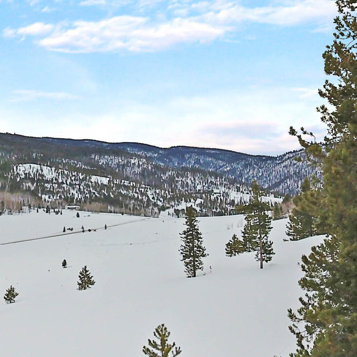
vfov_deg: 27.7
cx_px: 35
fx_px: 723
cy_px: 151
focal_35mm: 62
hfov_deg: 26.8
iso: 100
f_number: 2.8
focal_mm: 3.61
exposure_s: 1/2604
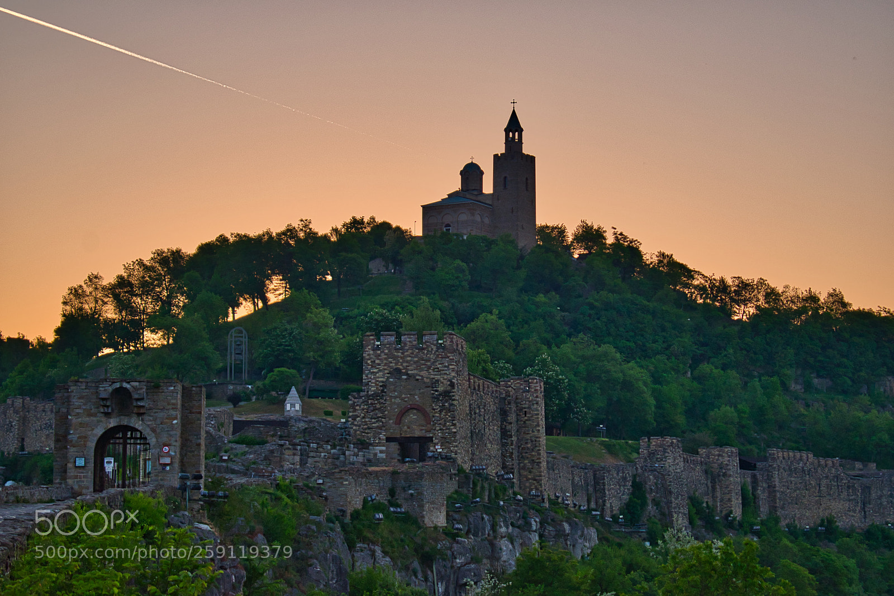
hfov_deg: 24.6
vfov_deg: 16.6
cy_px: 298
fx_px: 2049
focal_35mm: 82
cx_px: 447
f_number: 5.6
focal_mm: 55
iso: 250
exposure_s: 1/500
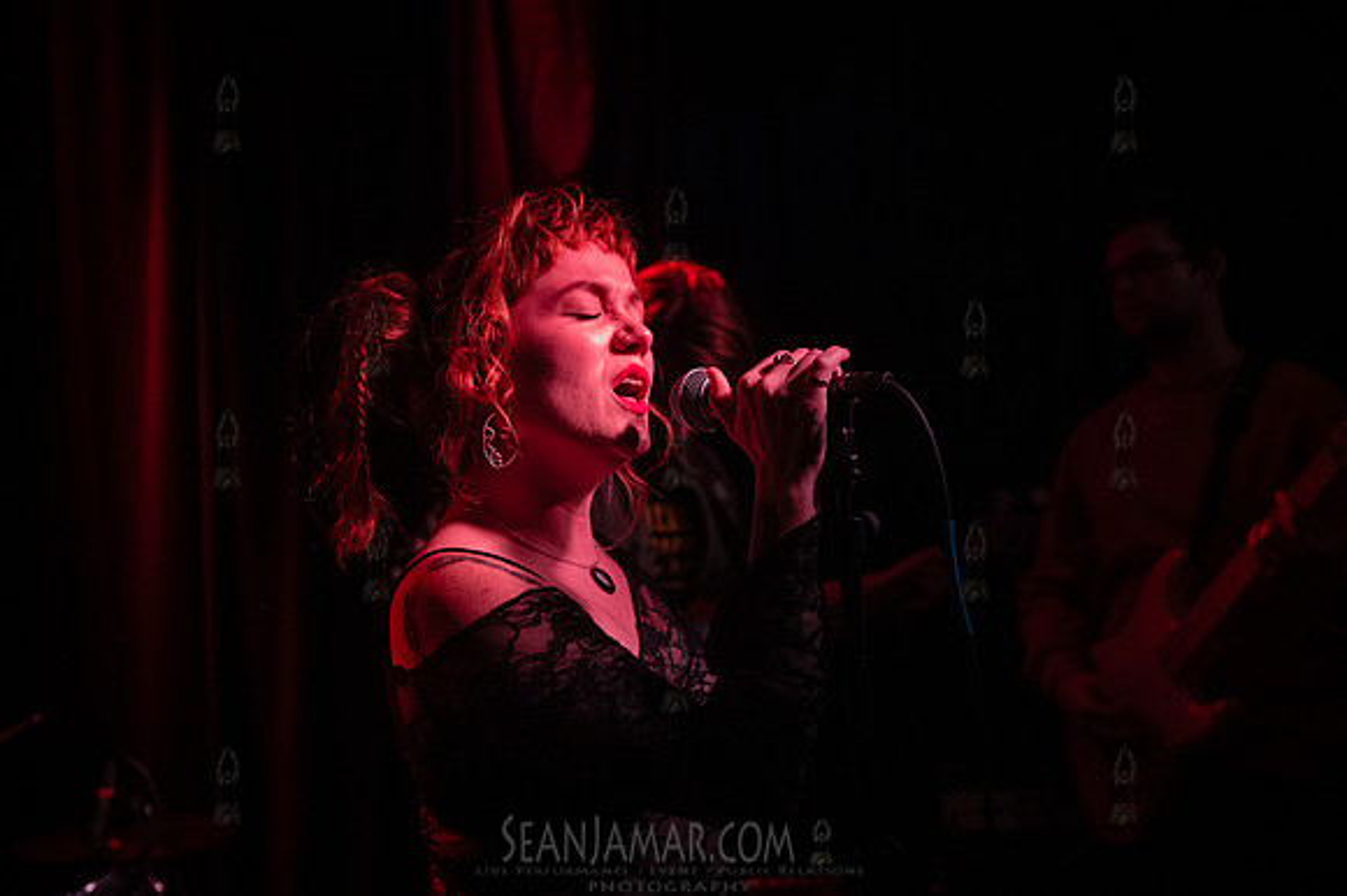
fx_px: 1818
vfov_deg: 27.7
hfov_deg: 40.7
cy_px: 448
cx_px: 678
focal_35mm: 49
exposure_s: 1/400
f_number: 3.5
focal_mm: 48
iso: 8000
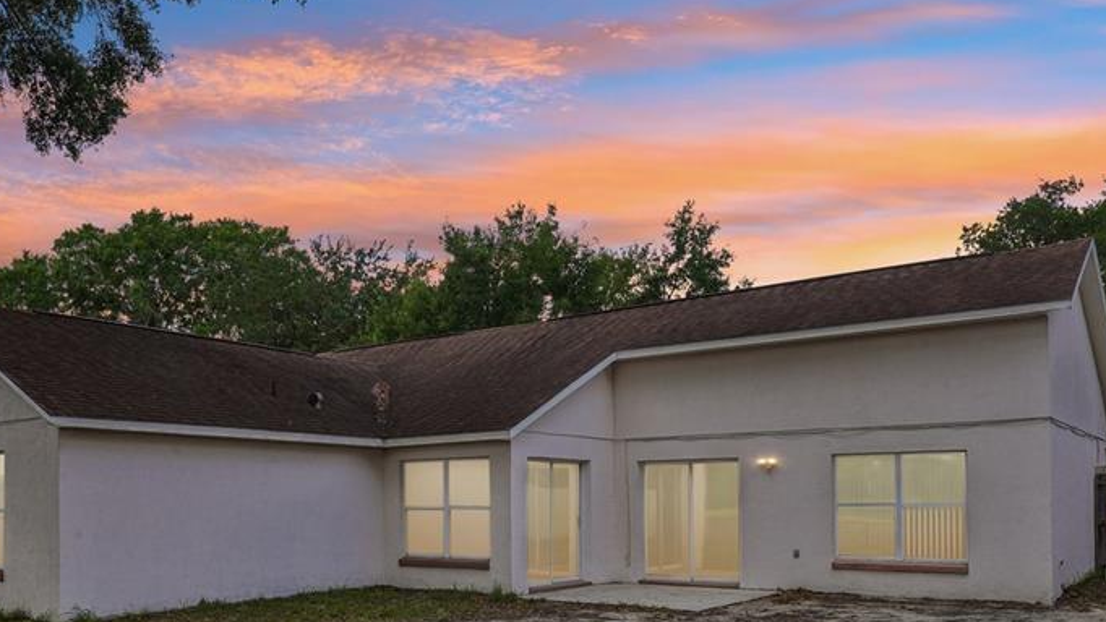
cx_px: 475
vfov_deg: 34.7
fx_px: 968
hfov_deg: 59.2
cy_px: 489
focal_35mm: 33
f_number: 18
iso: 125
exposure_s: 1/30
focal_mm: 21
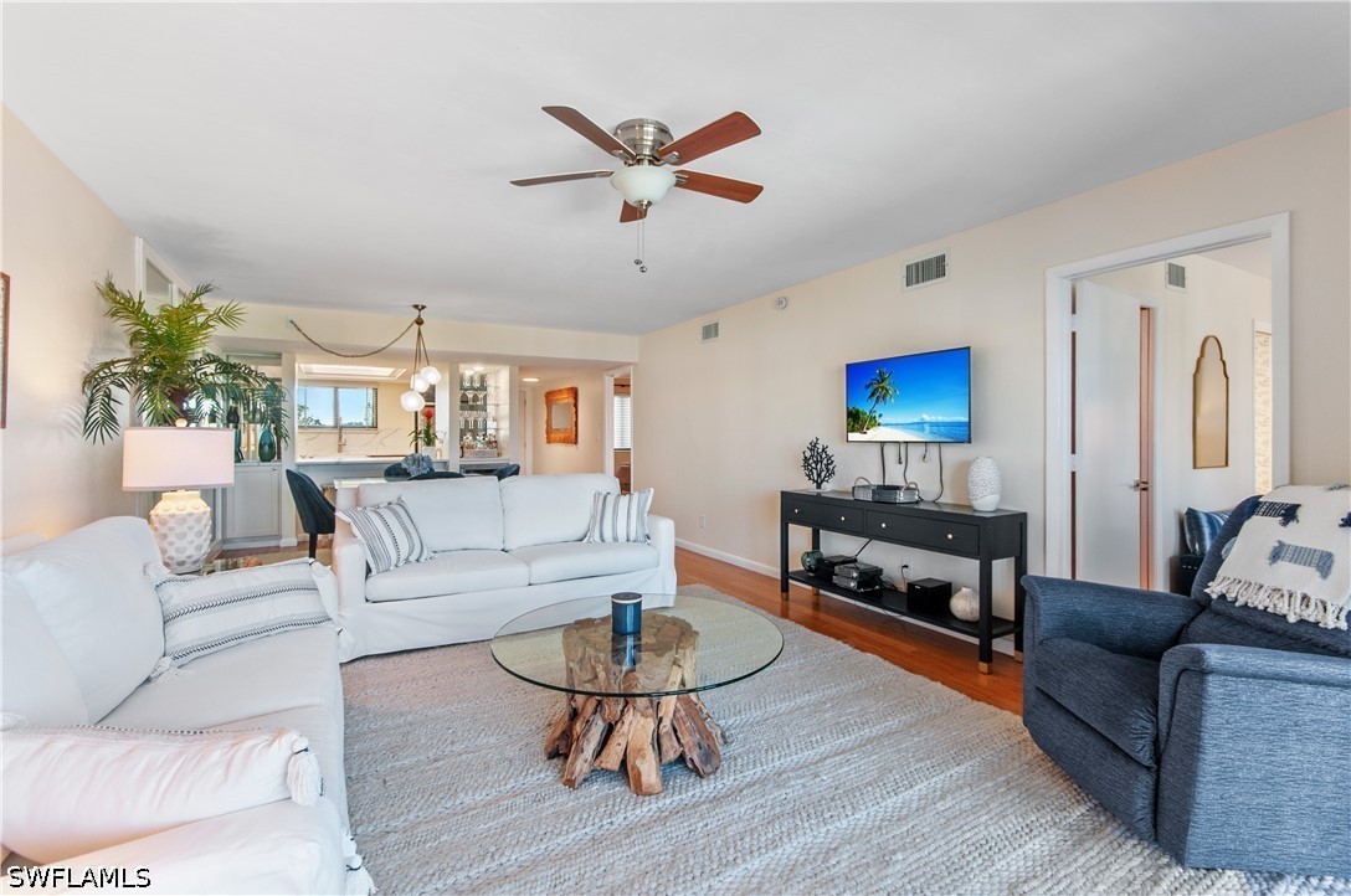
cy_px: 448
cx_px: 676
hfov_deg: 100.5
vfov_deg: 77.1
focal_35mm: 15
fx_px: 562
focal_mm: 10
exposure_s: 1/3
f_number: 8
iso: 200
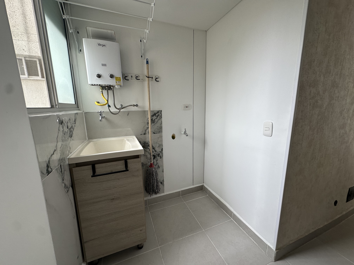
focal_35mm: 14
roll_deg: -0.4
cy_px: 132
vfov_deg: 85.7
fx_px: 143
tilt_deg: -9.9
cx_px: 177
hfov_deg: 102.1
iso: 64
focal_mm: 2.22
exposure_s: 1/99
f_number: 2.2
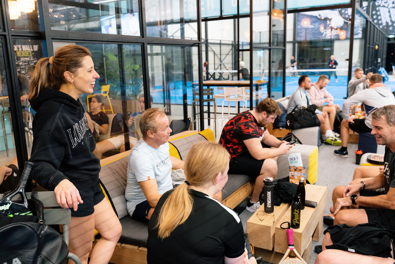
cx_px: 198
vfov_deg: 41.1
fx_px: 351
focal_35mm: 32
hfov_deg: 58.7
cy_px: 132
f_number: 4
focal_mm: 32
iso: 4000
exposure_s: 1/160
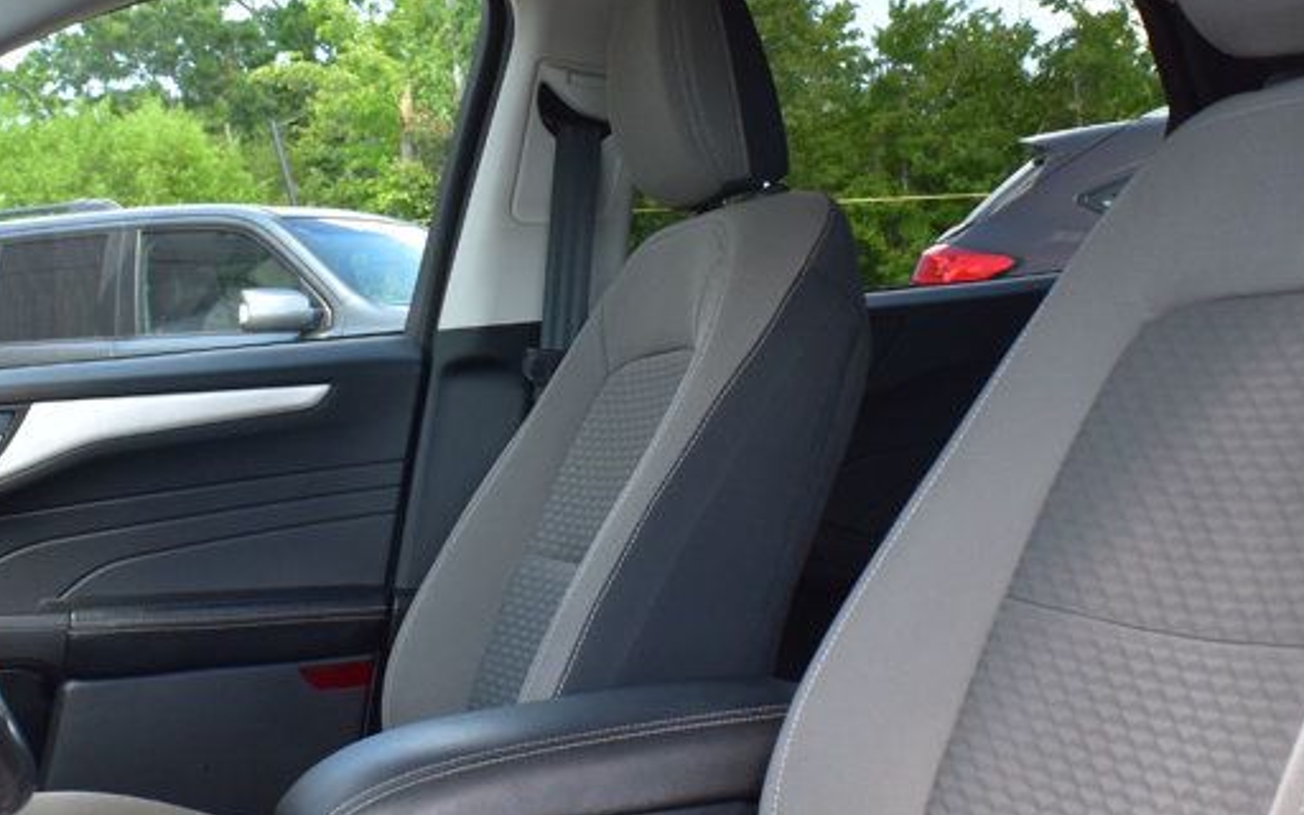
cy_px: 308
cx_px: 624
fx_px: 1955
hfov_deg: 36.9
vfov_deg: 23.5
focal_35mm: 55
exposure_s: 1/100
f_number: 9
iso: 400
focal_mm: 18
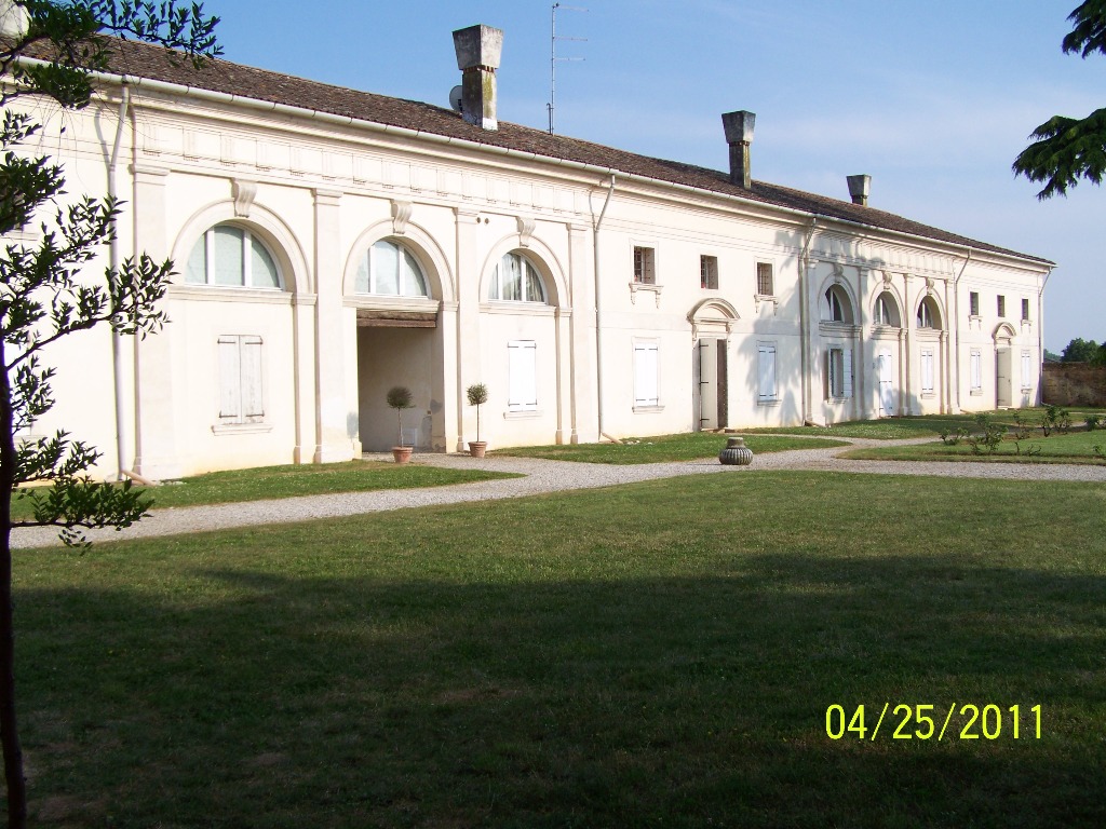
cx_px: 553
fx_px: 1214
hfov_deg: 49.0
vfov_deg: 37.7
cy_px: 414
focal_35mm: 38
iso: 64
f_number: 4
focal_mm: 6.3
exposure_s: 1/500
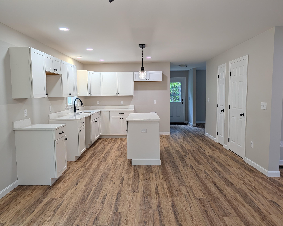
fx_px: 209
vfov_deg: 56.8
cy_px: 113
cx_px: 133
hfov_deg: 68.0
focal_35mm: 25
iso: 17
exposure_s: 1/280
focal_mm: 6.9
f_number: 1.68
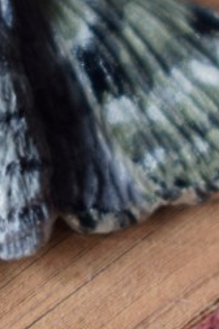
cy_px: 59
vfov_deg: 5.5
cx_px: -25
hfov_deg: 3.6
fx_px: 3442
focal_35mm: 377
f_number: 5.6
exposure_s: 1/60
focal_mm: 55
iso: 400
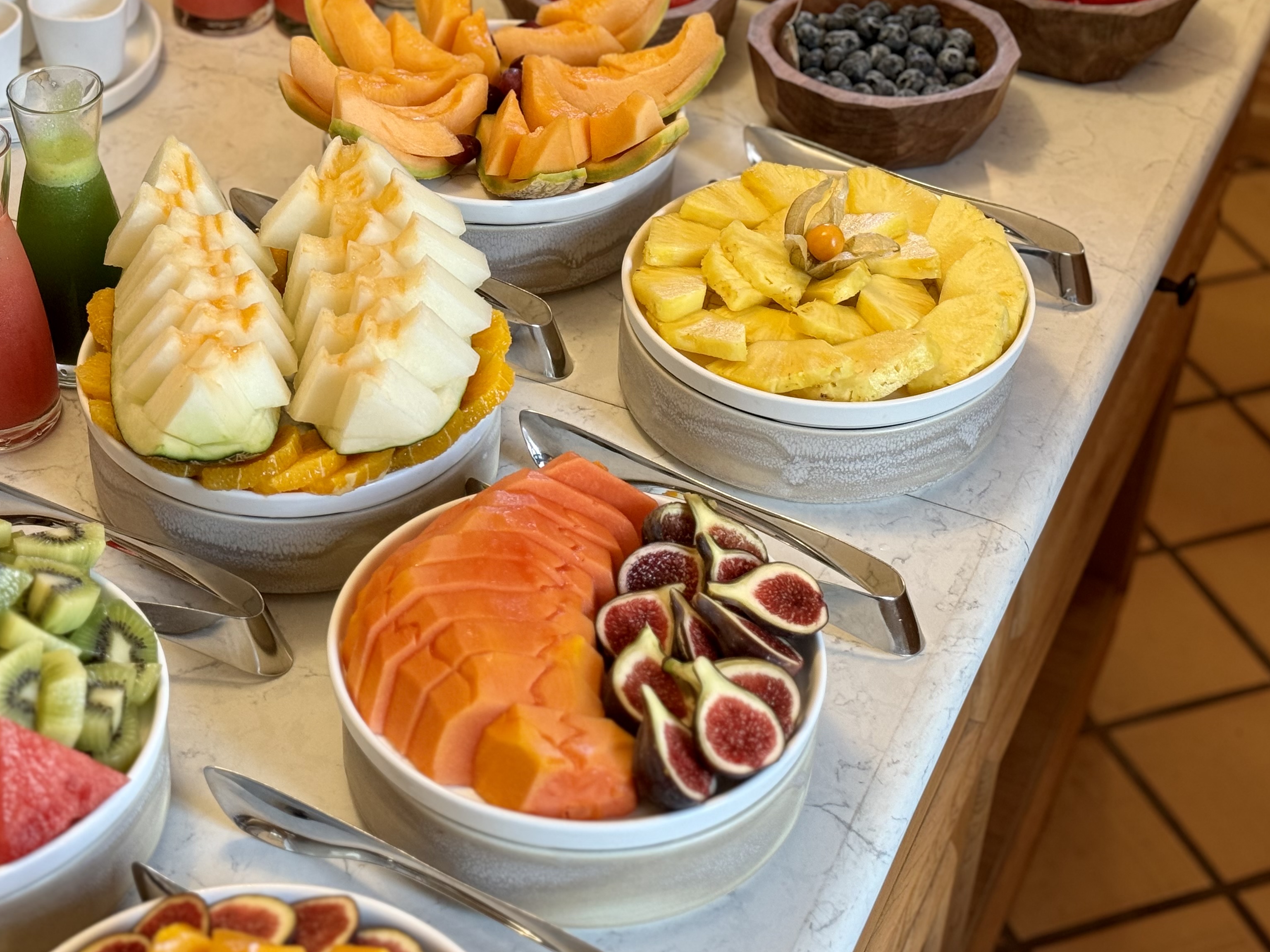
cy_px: 363
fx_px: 2311
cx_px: 490
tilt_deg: -37.3
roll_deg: -1.3
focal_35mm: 63
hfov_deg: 30.6
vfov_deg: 23.2
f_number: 1.78
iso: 125
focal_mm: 6.76
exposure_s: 1/50
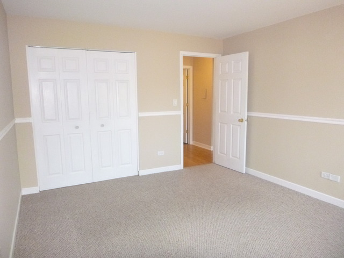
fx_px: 248
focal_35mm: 25
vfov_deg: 54.9
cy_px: 129
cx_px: 172
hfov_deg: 69.4
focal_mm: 4.5
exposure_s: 1/60
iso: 800
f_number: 3.9
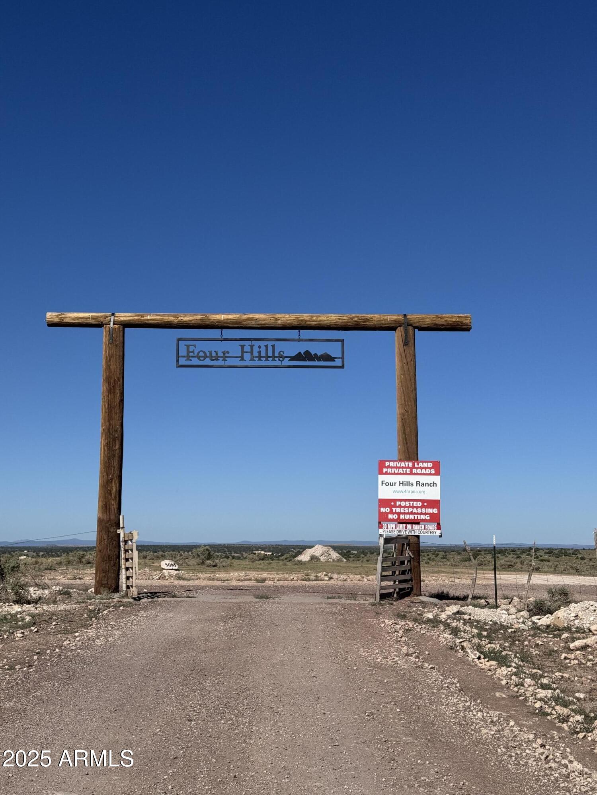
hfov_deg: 30.3
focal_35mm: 48
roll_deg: +0.7
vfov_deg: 39.7
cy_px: 398
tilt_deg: +6.2
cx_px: 298
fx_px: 1104
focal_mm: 6.76
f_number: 1.78
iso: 80
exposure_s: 1/10526
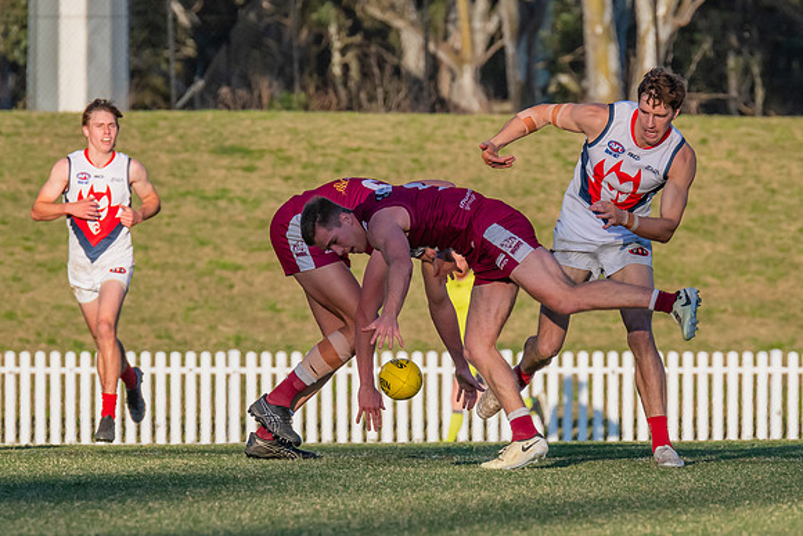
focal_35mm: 754
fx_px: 16817
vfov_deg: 1.8
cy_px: 233
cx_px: 413
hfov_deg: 2.7
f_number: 11
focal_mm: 420
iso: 800
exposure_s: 1/1250
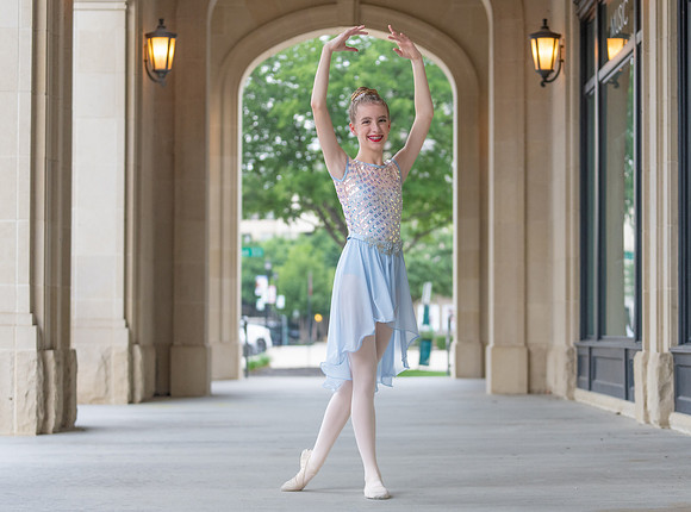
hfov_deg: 23.5
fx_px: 1658
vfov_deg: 17.6
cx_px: 362
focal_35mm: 83
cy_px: 277
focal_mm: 70
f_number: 2.8
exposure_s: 1/320
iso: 640
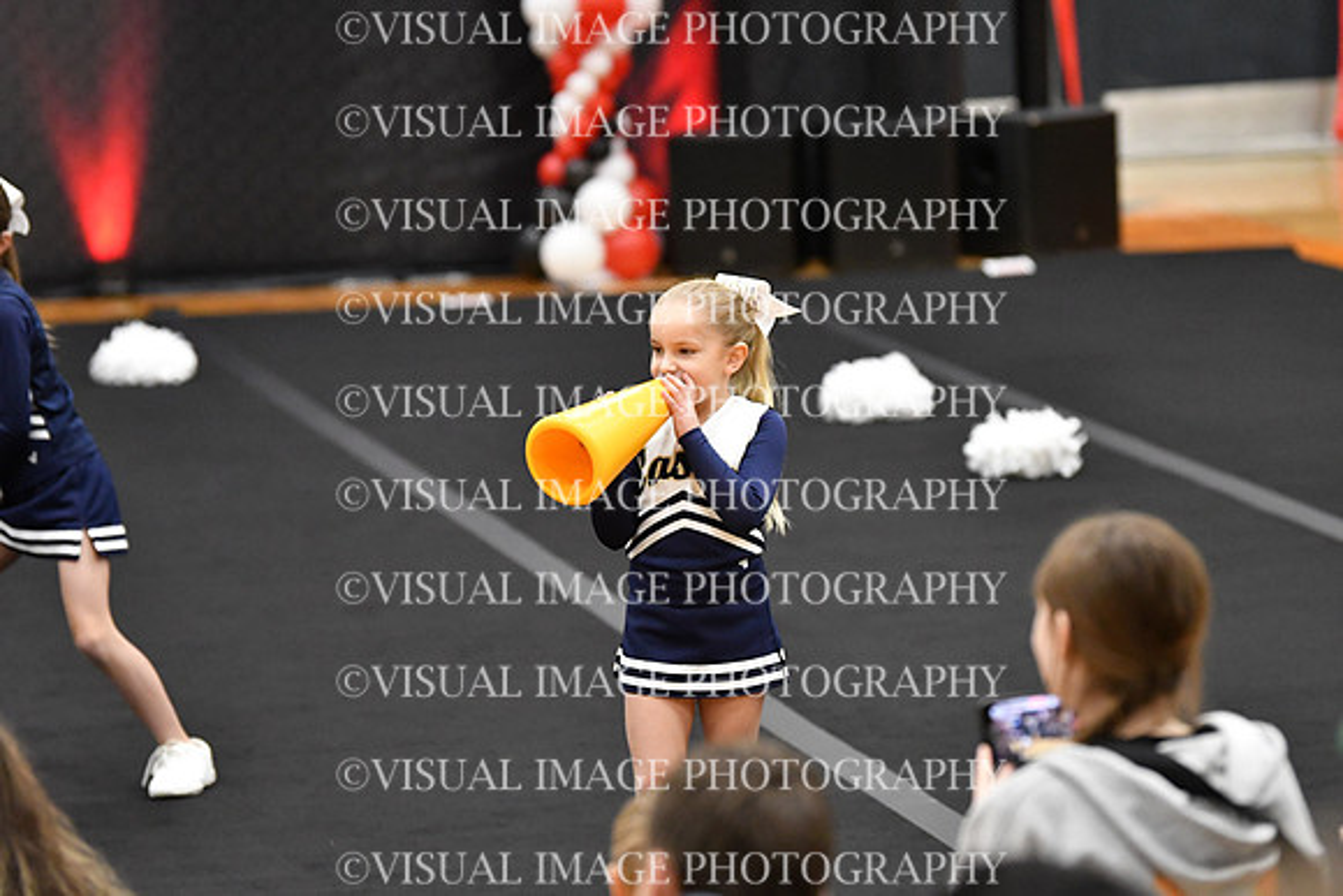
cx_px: 672
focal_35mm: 202
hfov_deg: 10.2
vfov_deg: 6.8
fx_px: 7537
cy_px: 448
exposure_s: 1/800
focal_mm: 135
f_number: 2.8
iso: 5000
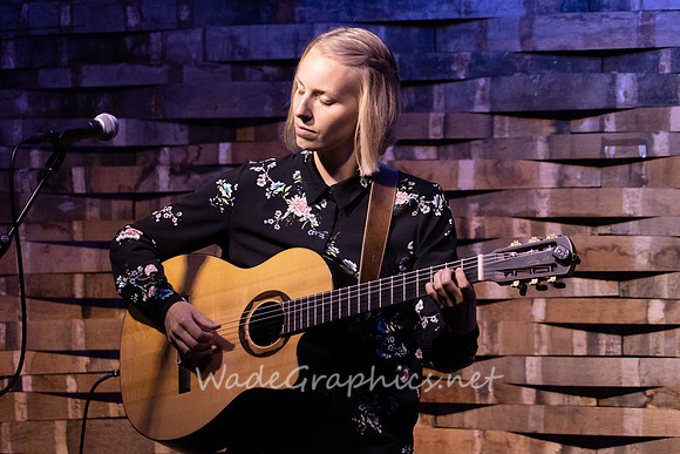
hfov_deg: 7.4
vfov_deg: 5.0
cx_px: 377
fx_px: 5232
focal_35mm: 277
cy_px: 202
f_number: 6.3
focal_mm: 240
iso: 6400
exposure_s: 1/125
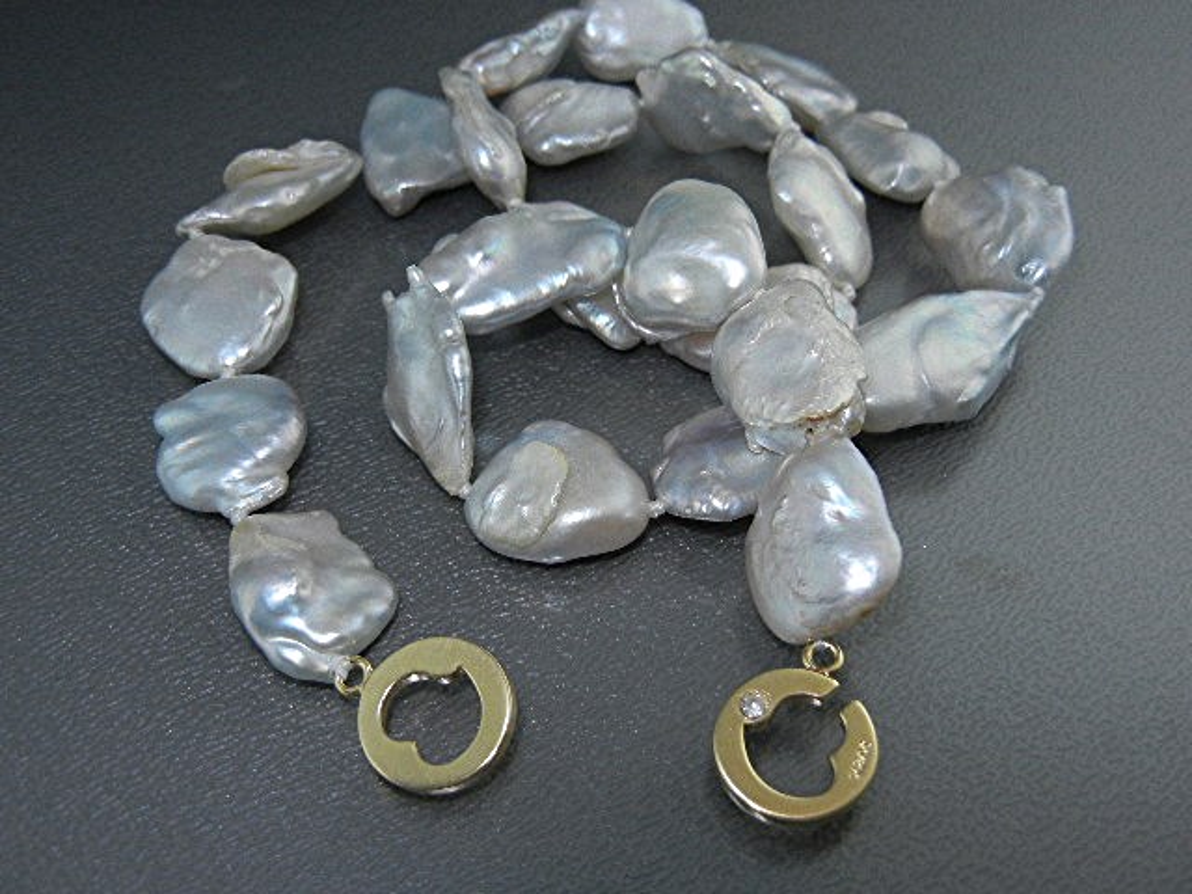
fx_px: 1343
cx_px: 596
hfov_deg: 47.9
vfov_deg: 36.8
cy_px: 447
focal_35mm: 39
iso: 339
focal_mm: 7.1
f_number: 7.4
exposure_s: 1/30
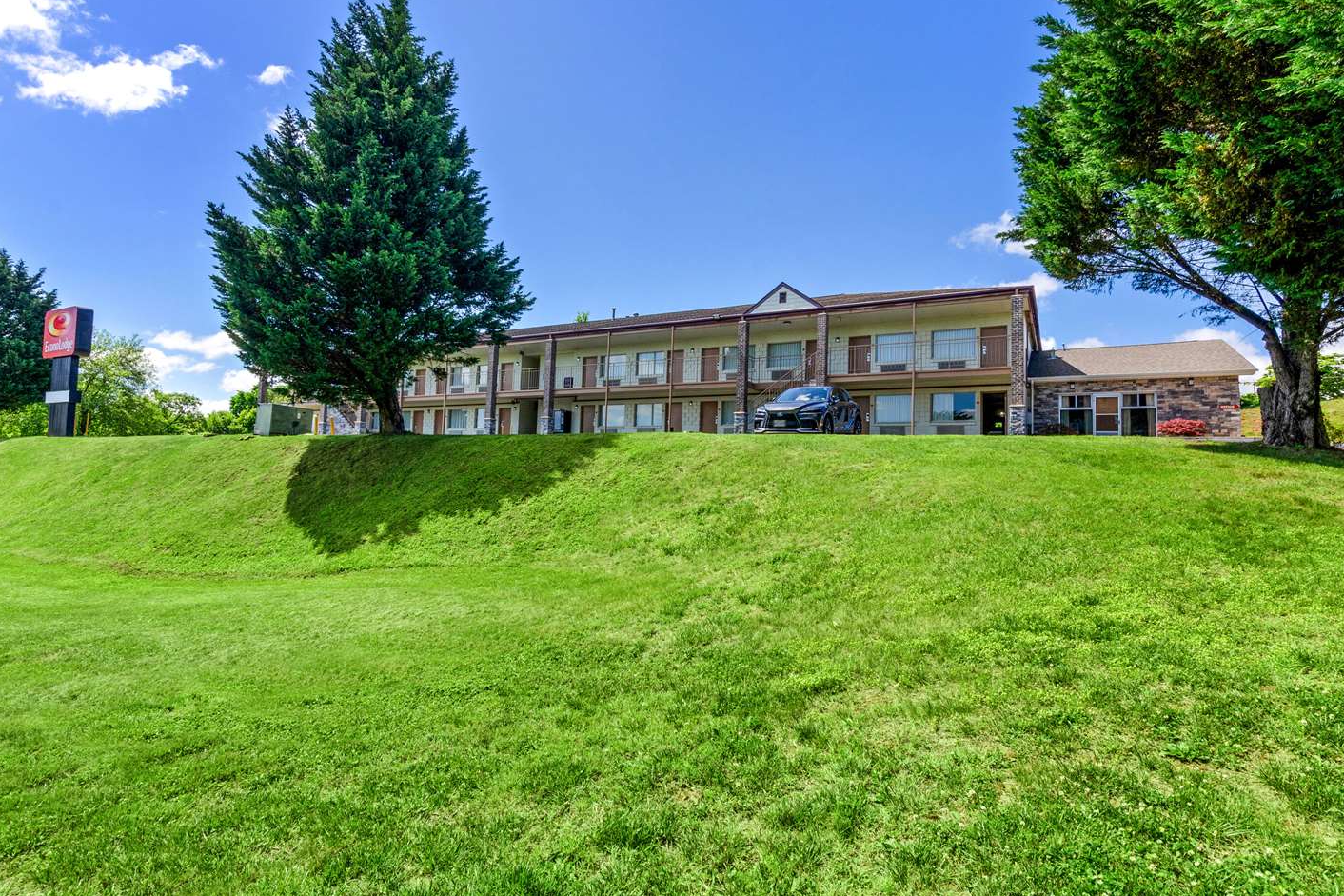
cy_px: 424
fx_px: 654
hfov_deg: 91.5
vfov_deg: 68.7
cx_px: 664
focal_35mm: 18
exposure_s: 1/250
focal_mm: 11
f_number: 11
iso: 200
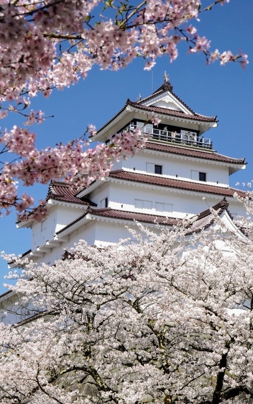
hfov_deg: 17.2
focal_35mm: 76
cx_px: 149
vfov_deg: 27.1
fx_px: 838
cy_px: 223
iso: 320
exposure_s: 1/1000
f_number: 8
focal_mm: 36
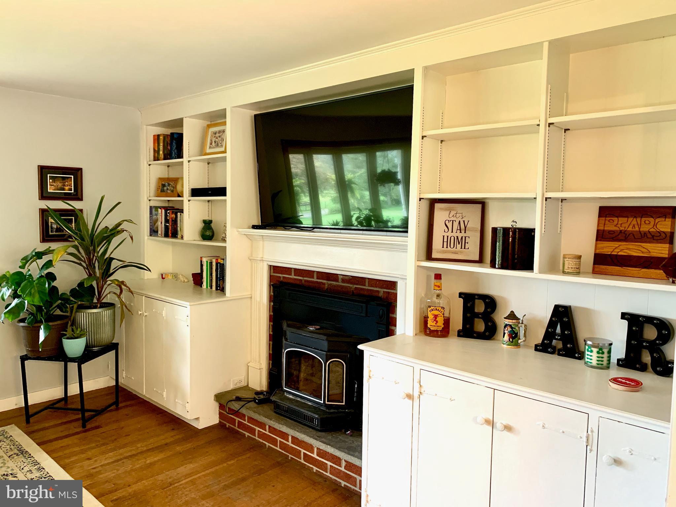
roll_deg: -0.8
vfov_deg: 53.1
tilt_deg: -4.4
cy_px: 254
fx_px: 508
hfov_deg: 67.3
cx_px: 338
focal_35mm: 26
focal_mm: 4.25
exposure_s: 1/60
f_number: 1.8
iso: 200
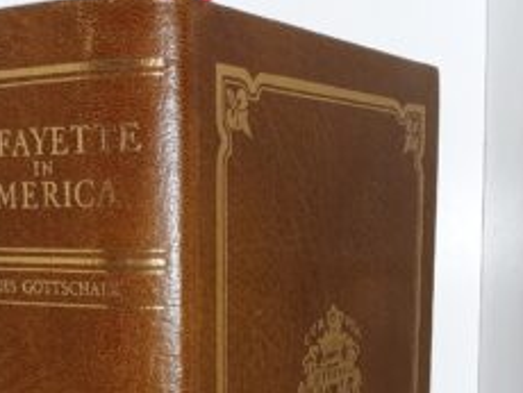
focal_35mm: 73
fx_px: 1104
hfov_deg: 26.6
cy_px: 438
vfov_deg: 19.3
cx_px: 198
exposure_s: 1/60
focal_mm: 3.7
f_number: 1.7
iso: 50
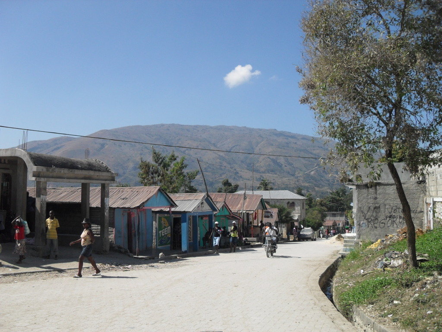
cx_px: 221
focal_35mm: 35
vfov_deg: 40.7
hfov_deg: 52.6
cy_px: 166
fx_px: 447
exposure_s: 1/250
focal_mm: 6.2
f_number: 8.9
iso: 100
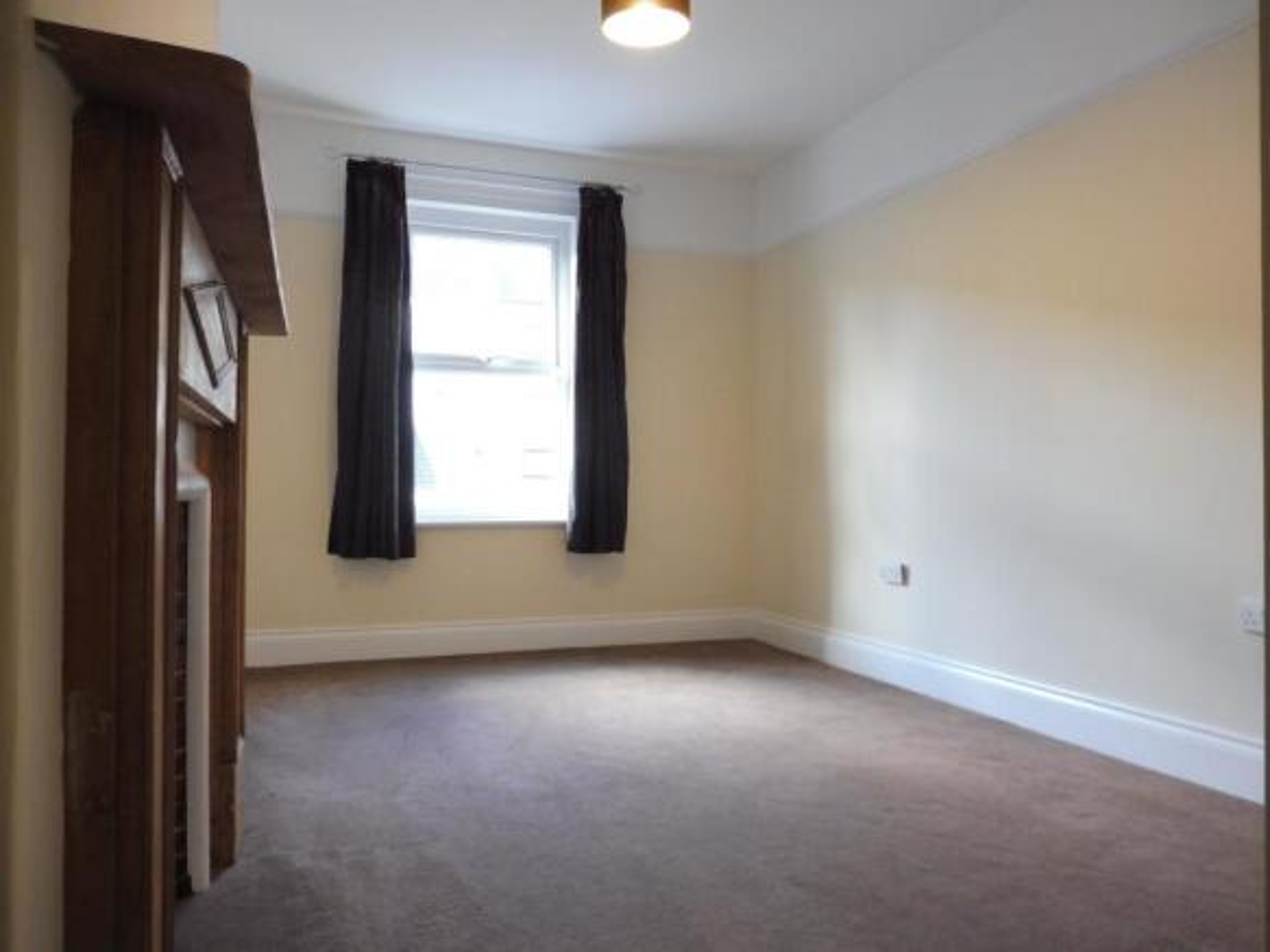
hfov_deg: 71.6
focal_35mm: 24
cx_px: 635
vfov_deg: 56.8
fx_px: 880
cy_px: 476
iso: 400
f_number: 3.3
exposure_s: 1/60
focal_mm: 4.3
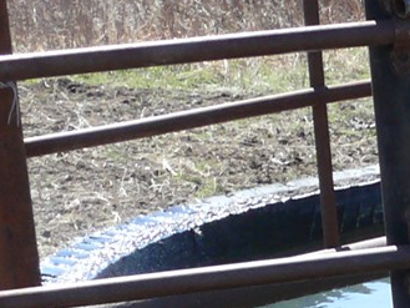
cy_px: 562
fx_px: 2583
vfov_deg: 6.7
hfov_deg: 8.3
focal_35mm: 218
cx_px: 1003
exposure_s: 1/200
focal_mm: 7.4
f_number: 5.6
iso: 100
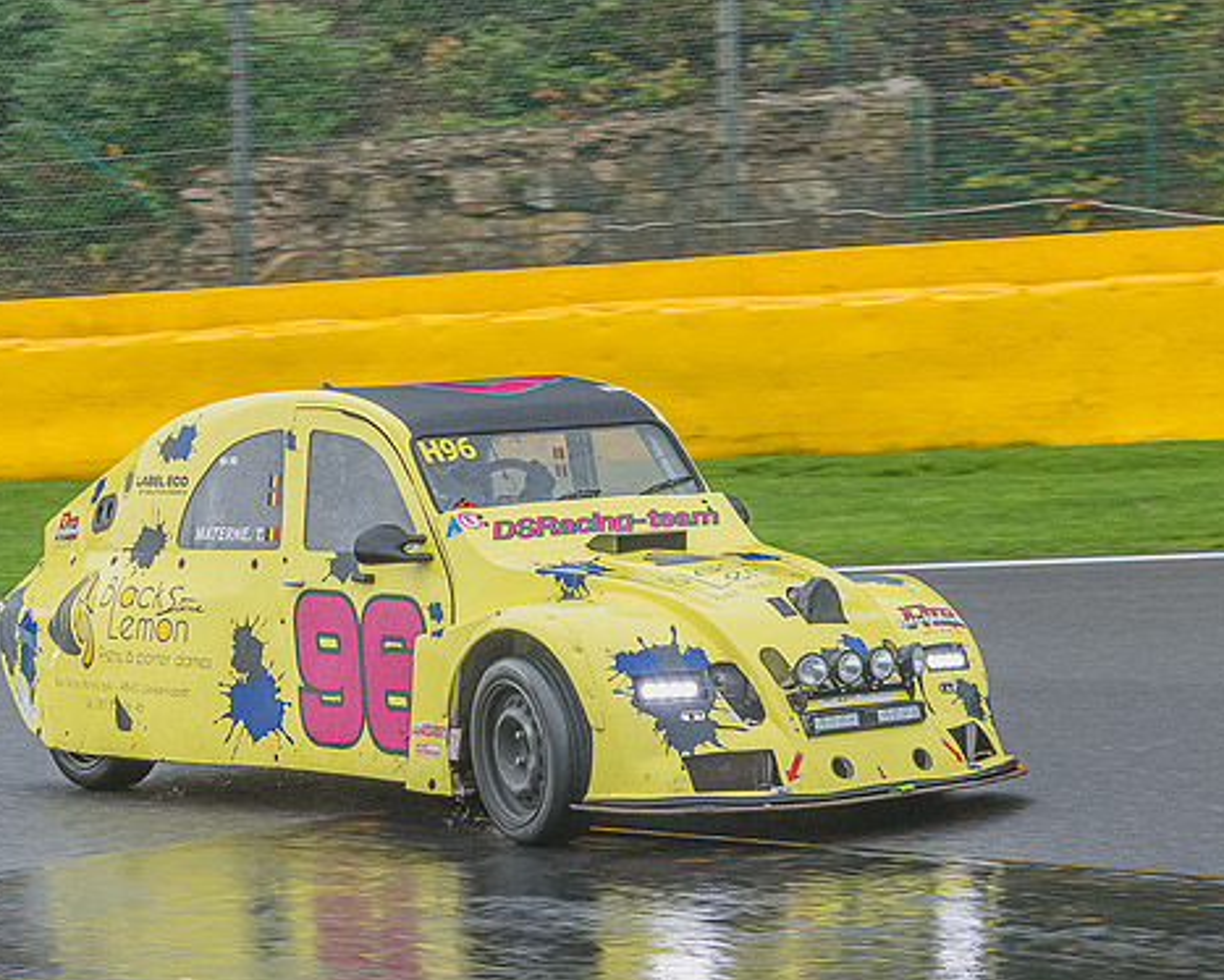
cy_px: 672
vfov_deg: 11.3
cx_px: 789
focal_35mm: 136
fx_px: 4929
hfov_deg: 14.1
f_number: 5
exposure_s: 1/200
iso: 500
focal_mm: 62
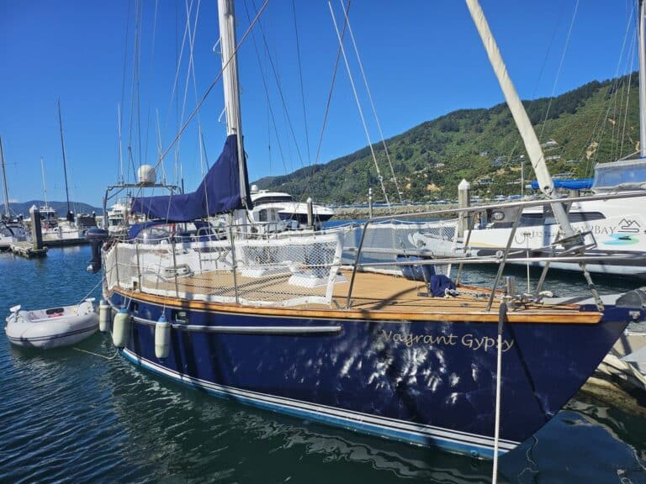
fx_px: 448
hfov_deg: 71.6
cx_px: 323
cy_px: 242
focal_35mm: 24
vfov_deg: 56.8
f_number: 1.8
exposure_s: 1/5890
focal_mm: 5
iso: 50
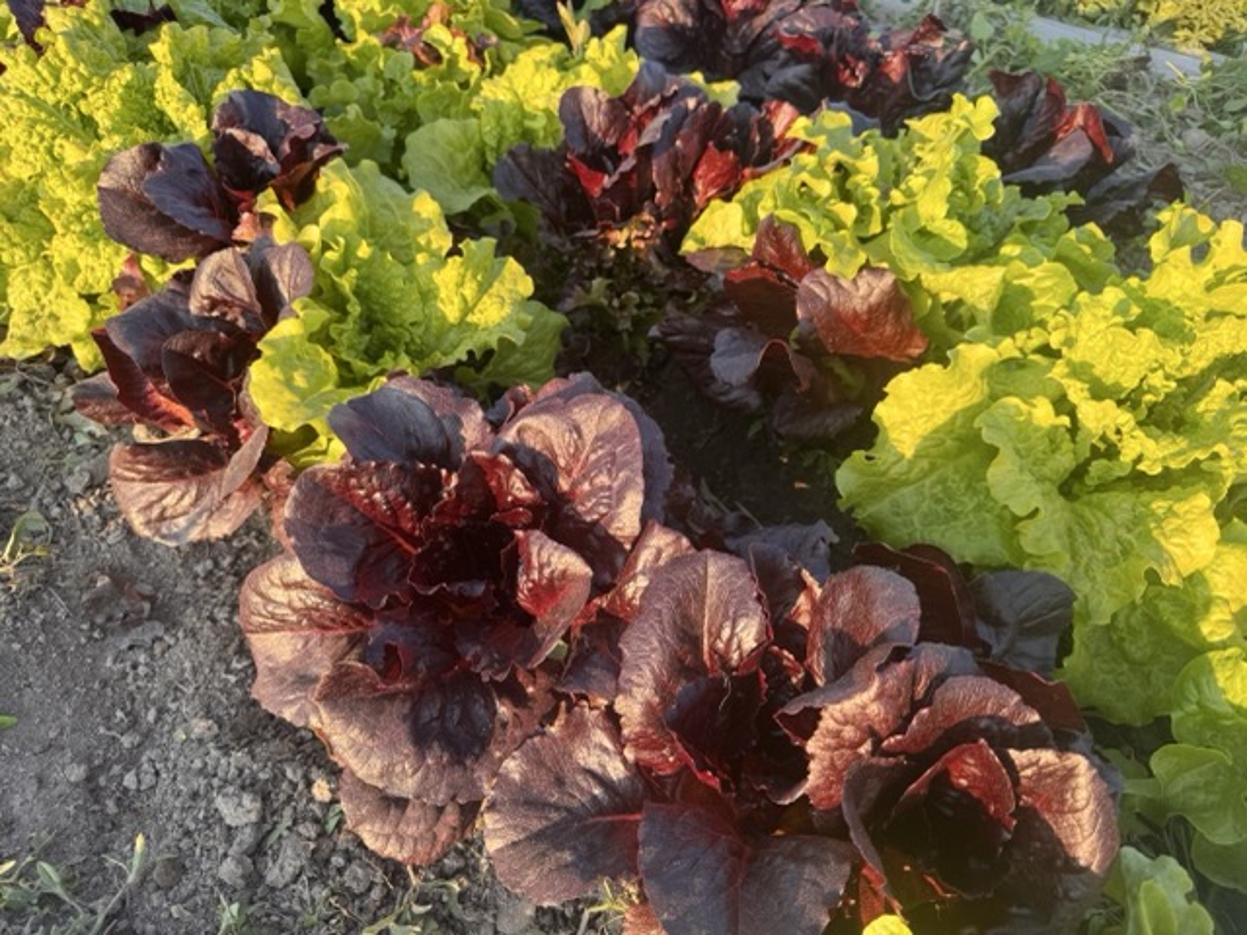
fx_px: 865
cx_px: 624
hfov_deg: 71.6
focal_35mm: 24
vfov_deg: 56.8
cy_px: 468
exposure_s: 1/320
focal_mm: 6.76
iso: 80
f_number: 1.78
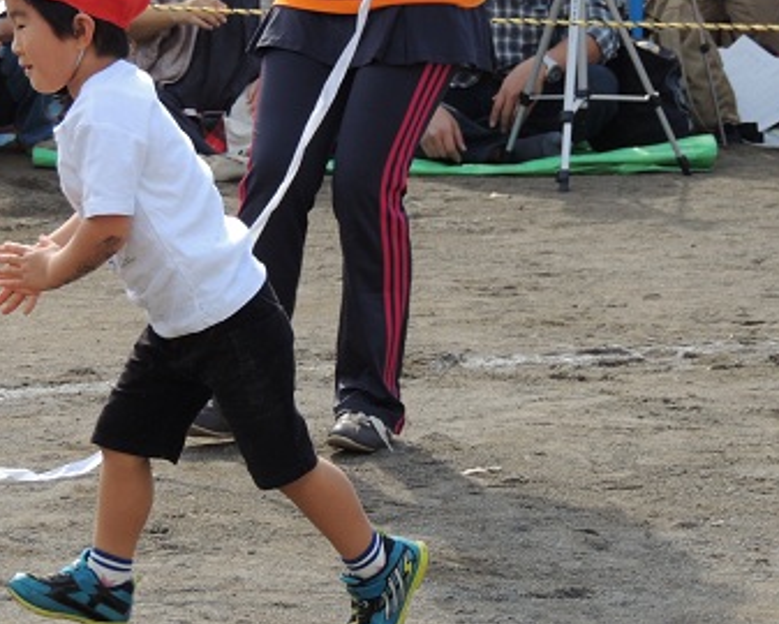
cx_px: 405
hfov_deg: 8.2
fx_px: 5444
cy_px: 222
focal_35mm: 236
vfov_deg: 6.6
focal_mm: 30.3
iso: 250
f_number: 4.5
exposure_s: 1/500
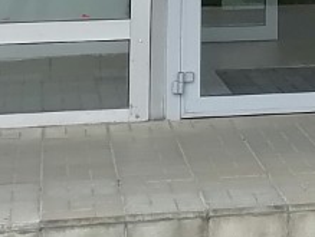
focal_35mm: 164
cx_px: 393
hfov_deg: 11.7
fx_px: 1495
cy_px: -279
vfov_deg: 8.5
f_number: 1.8
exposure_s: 1/833
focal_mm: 5.3
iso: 160
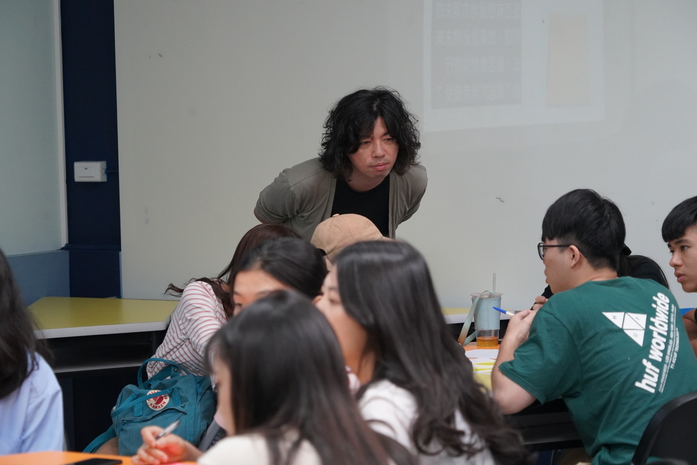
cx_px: 348
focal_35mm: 120
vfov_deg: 11.4
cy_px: 232
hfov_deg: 17.1
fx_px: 2323
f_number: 6.3
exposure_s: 1/160
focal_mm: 120
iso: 6400
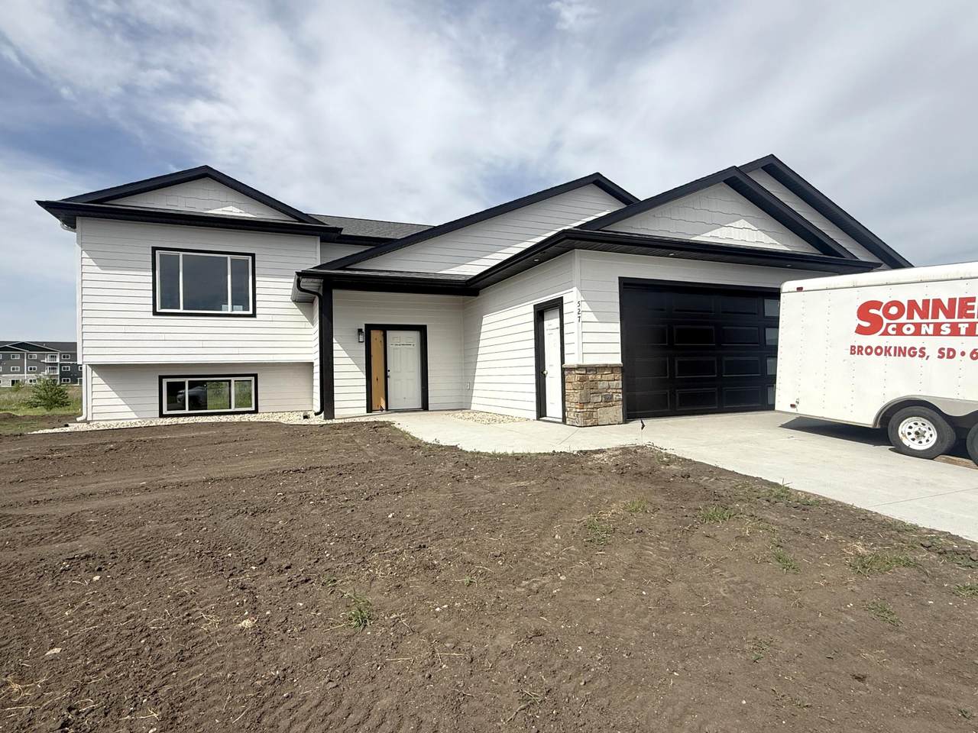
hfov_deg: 91.0
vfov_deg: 74.7
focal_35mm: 17
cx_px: 489
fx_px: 480
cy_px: 366
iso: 50
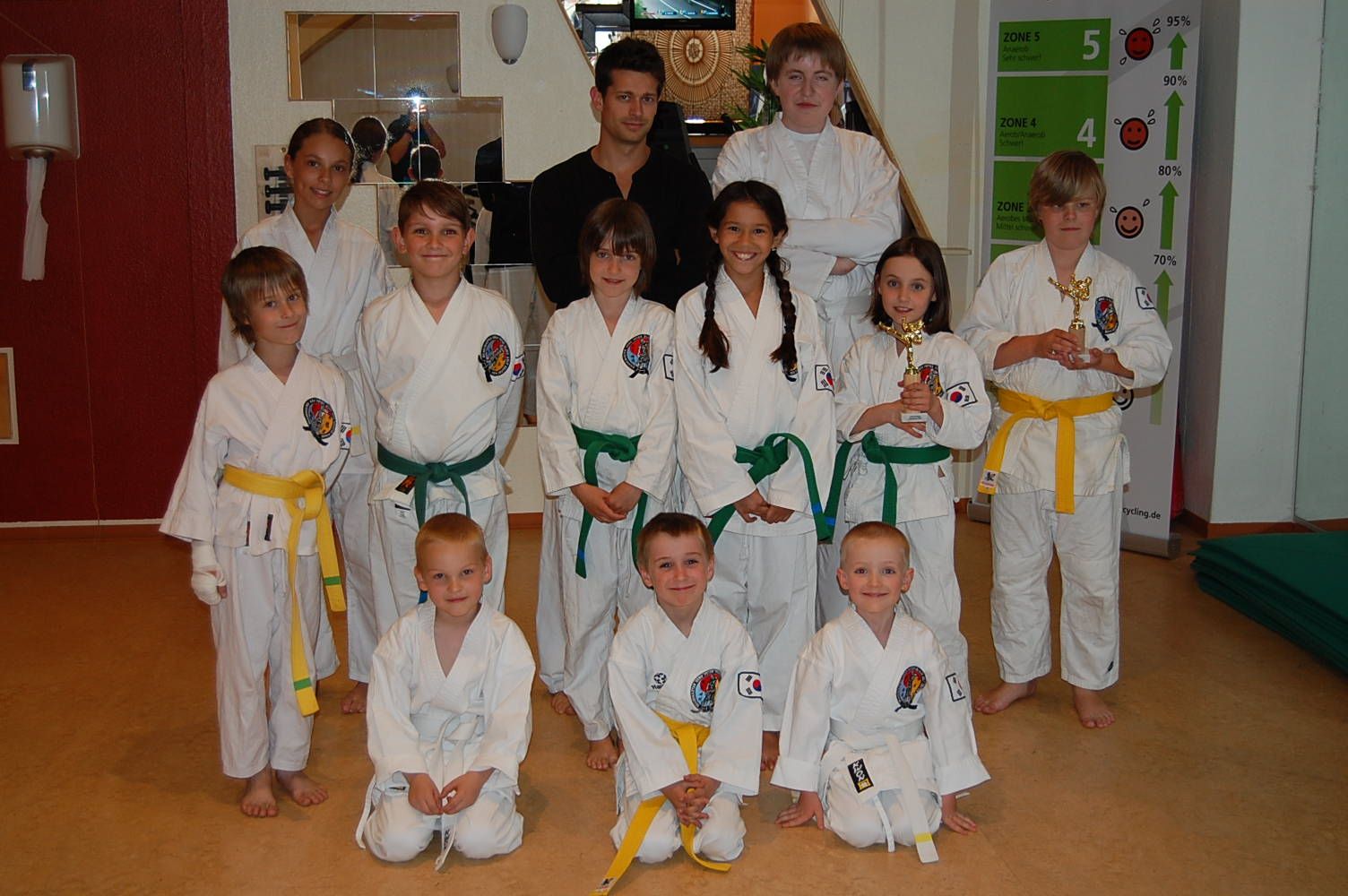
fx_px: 1740
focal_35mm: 46
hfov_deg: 42.4
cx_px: 674
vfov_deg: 28.9
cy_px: 448
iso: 400
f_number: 4.5
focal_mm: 31
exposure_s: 1/60
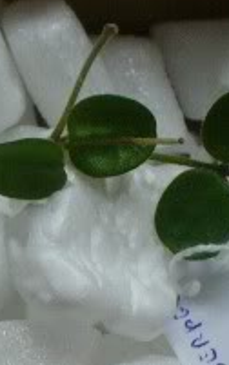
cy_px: 350
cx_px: 11
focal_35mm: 117
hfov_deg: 11.1
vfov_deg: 17.5
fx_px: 1166
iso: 200
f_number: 2.8
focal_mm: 6.1
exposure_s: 1/25
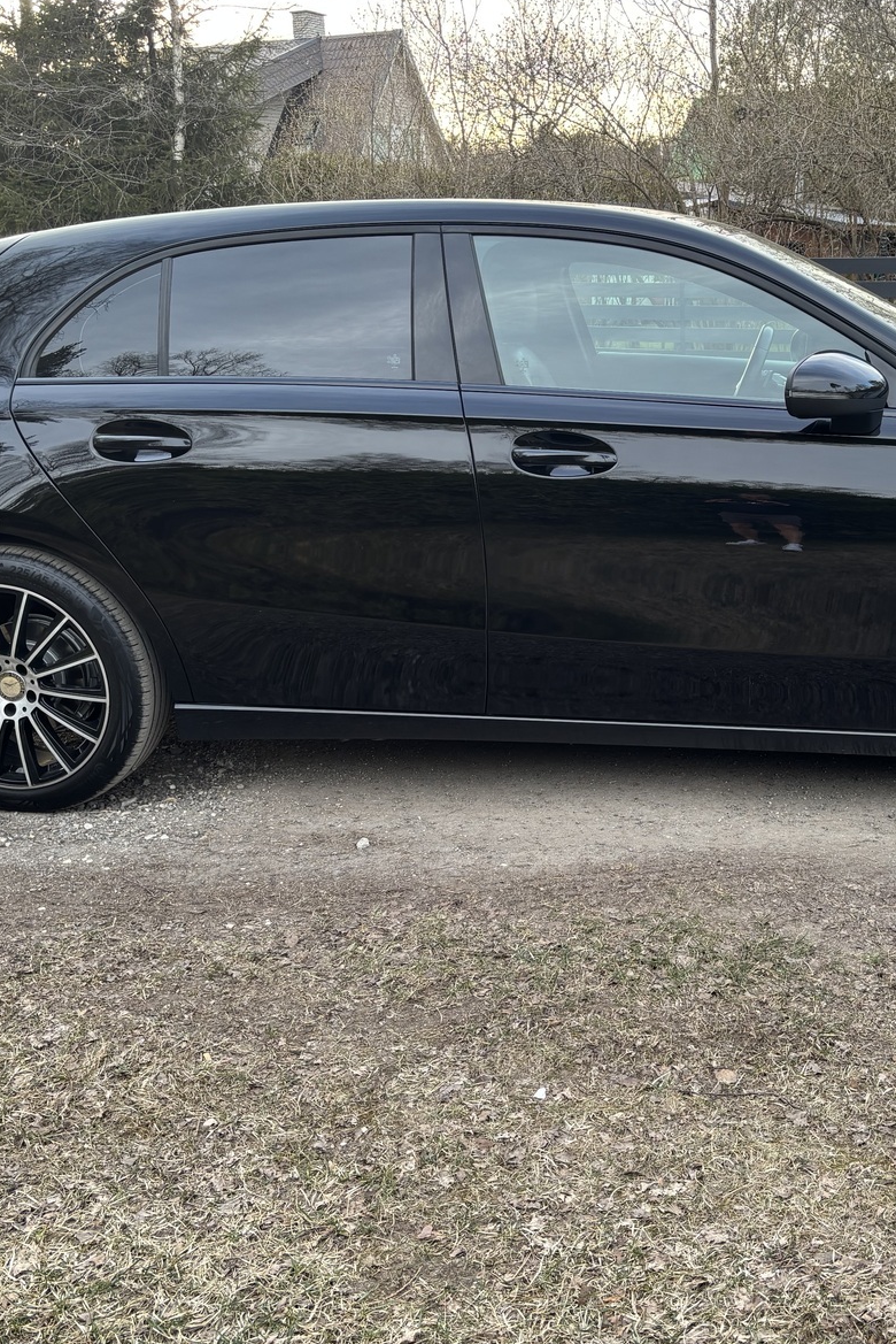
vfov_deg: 51.9
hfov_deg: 35.3
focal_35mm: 37
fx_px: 1380
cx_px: 658
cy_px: 655
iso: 50
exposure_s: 1/121
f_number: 1.6
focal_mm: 5.96
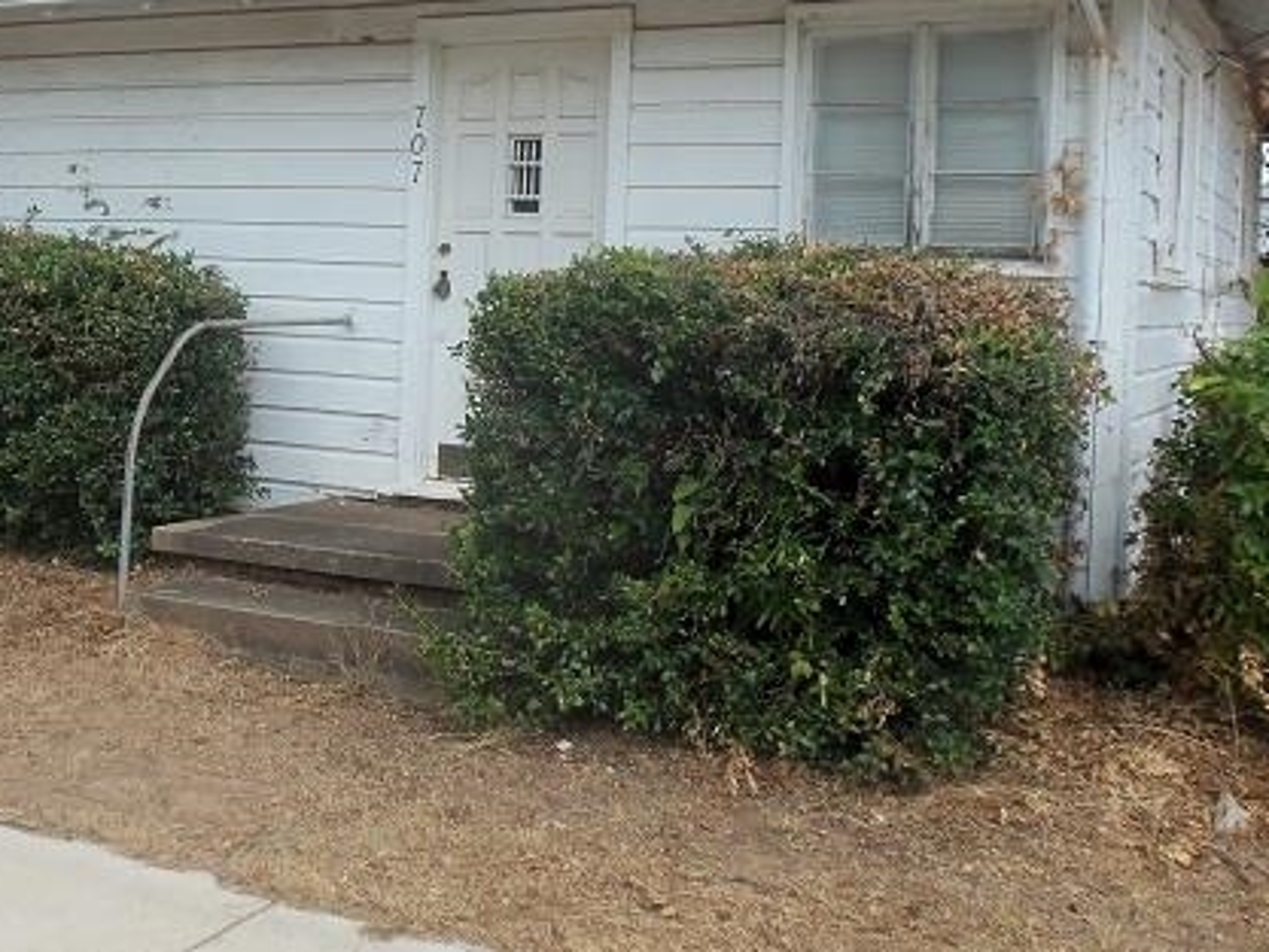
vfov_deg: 33.2
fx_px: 1577
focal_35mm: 43
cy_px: 292
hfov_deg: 43.5
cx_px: 466
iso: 64
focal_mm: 5.1
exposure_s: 1/400
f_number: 3.3
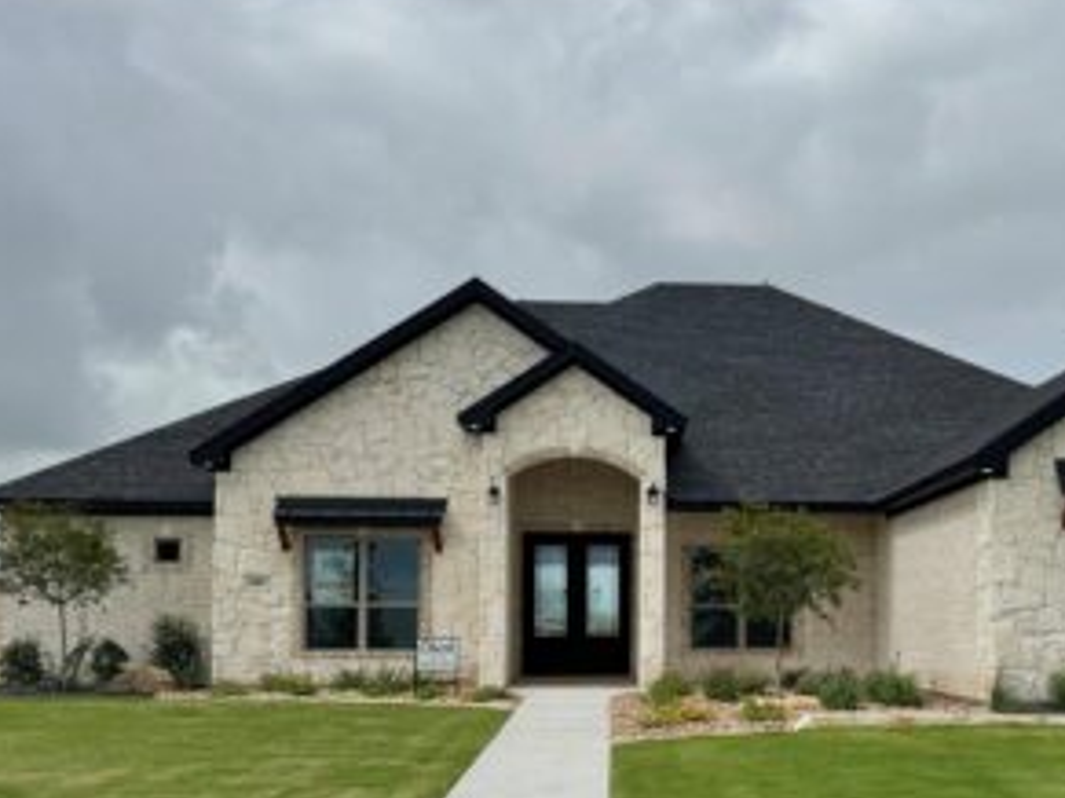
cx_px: 719
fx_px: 1353
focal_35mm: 44
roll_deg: -0.1
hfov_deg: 42.3
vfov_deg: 32.4
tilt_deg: +2.9
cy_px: 564
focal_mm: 6.76
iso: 80
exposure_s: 1/9009
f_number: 1.78
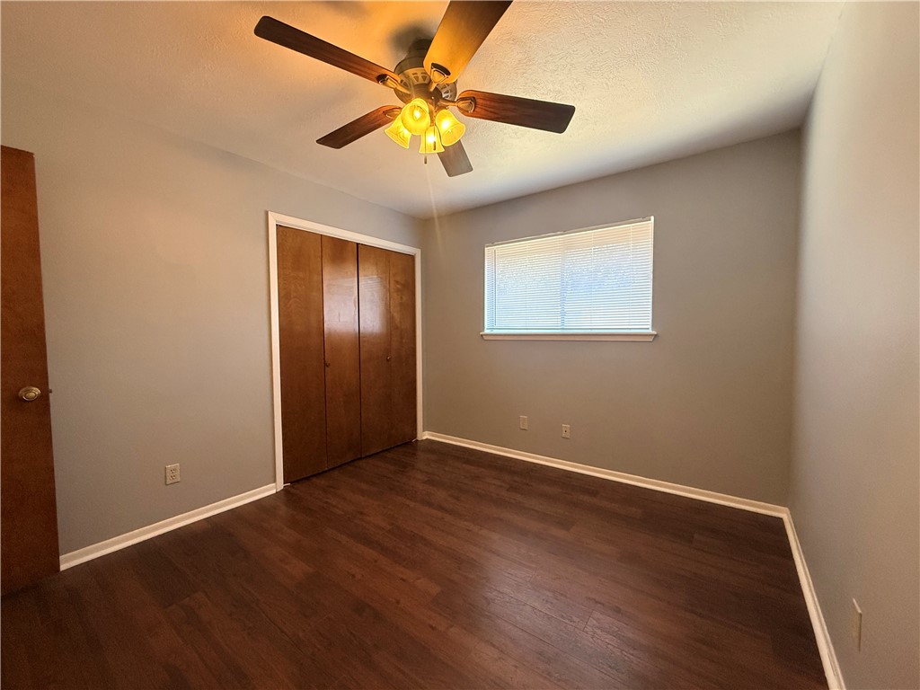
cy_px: 345
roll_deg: +0.5
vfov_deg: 85.7
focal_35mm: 14
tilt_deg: -3.0
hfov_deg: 102.1
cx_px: 460
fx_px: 372
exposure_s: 1/120
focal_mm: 2.22
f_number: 2.2
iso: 640
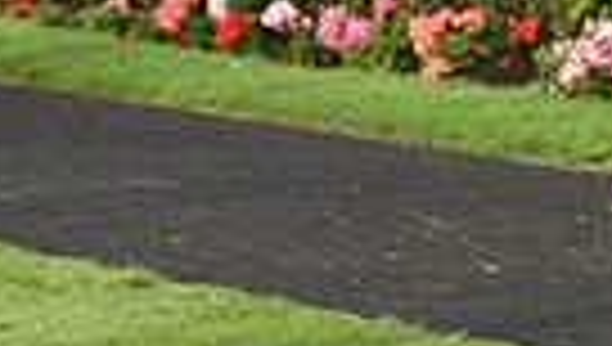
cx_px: 1269
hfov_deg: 5.5
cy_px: -285
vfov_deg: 3.2
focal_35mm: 384
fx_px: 6241
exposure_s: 1/640
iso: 640
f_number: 4.5
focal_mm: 86
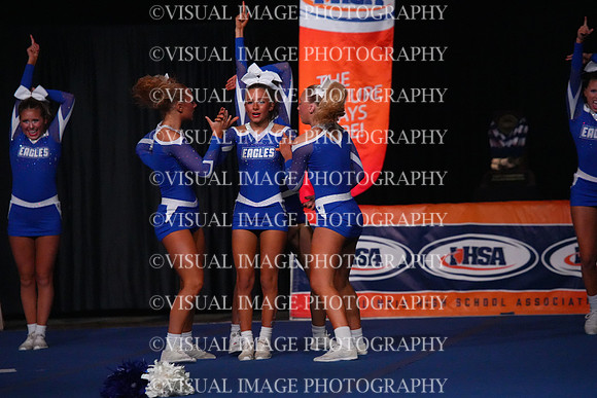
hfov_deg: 7.9
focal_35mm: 260
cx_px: 298
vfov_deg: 5.3
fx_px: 4312
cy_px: 199
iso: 16000
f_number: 5.6
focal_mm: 260
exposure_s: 1/1250
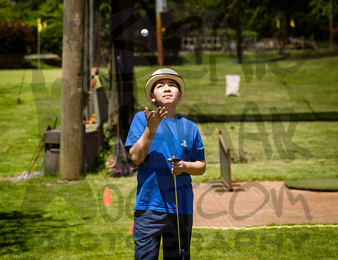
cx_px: 152
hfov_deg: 12.9
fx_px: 1493
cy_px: 113
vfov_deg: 9.9
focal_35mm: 152
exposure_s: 1/800
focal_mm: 120
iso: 200
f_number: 5
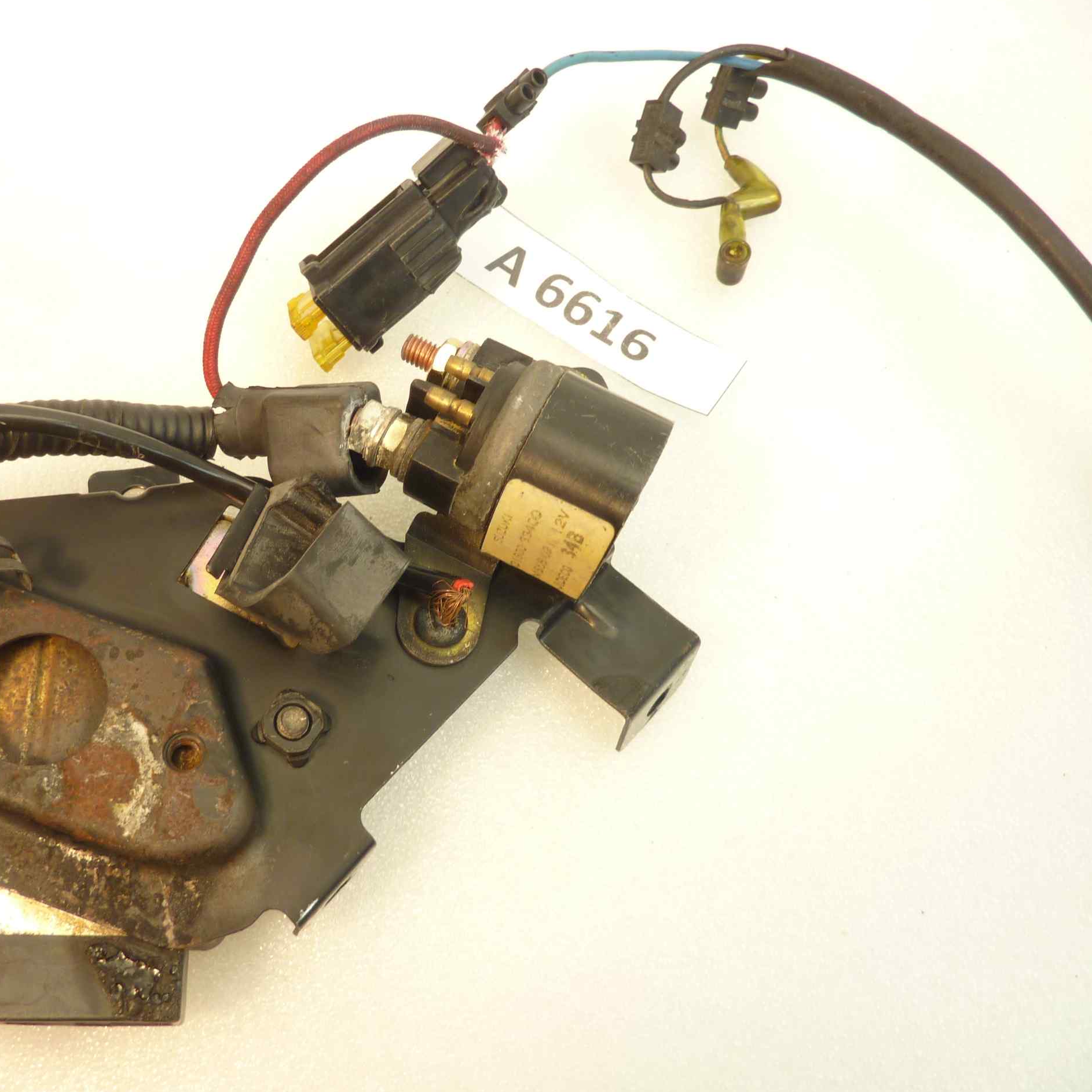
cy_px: 538
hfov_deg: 53.0
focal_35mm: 30
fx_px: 1071
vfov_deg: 54.0
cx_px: 367
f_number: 3.3
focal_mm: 4.1
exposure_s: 1/20
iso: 80
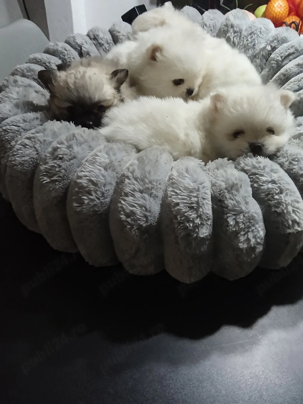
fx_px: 327
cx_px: 152
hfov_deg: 49.8
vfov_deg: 63.4
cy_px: 202
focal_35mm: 28
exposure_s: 1/25
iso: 800
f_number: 2
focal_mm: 2.78
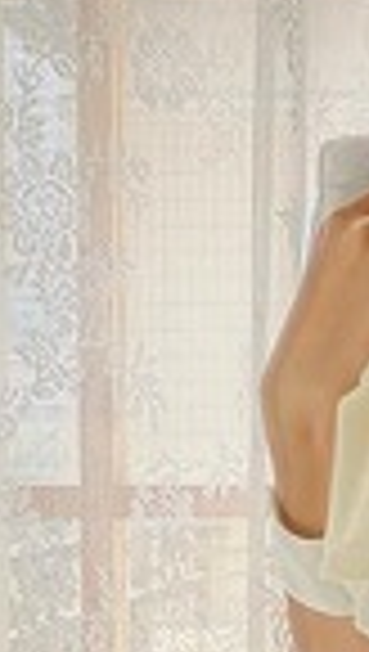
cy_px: 492
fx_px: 3603
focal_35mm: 208
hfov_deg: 5.8
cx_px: 666
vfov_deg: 10.3
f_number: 2
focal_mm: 6
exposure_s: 1/311
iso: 25
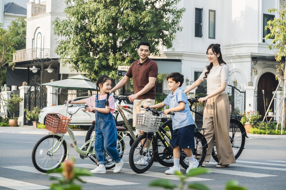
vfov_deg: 15.9
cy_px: 95
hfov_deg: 23.6
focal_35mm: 86
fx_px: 683
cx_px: 144
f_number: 5.6
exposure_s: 1/1250
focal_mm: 85
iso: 800
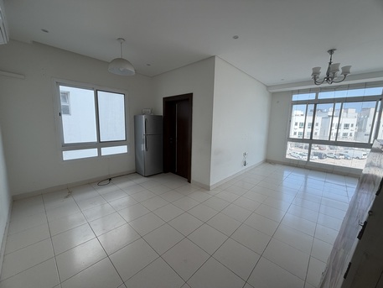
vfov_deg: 85.7
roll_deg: -1.1
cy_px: 144
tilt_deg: -8.1
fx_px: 155
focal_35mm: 14
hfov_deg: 102.0
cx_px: 192
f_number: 2.2
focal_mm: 2.22
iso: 50
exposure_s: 1/121
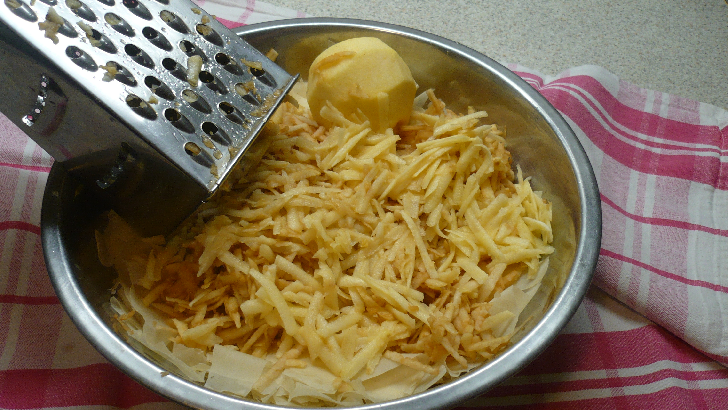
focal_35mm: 39
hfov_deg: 51.6
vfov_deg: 30.4
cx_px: 366
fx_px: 753
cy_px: 213
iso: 125
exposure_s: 1/30
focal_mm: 5.8
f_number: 2.8
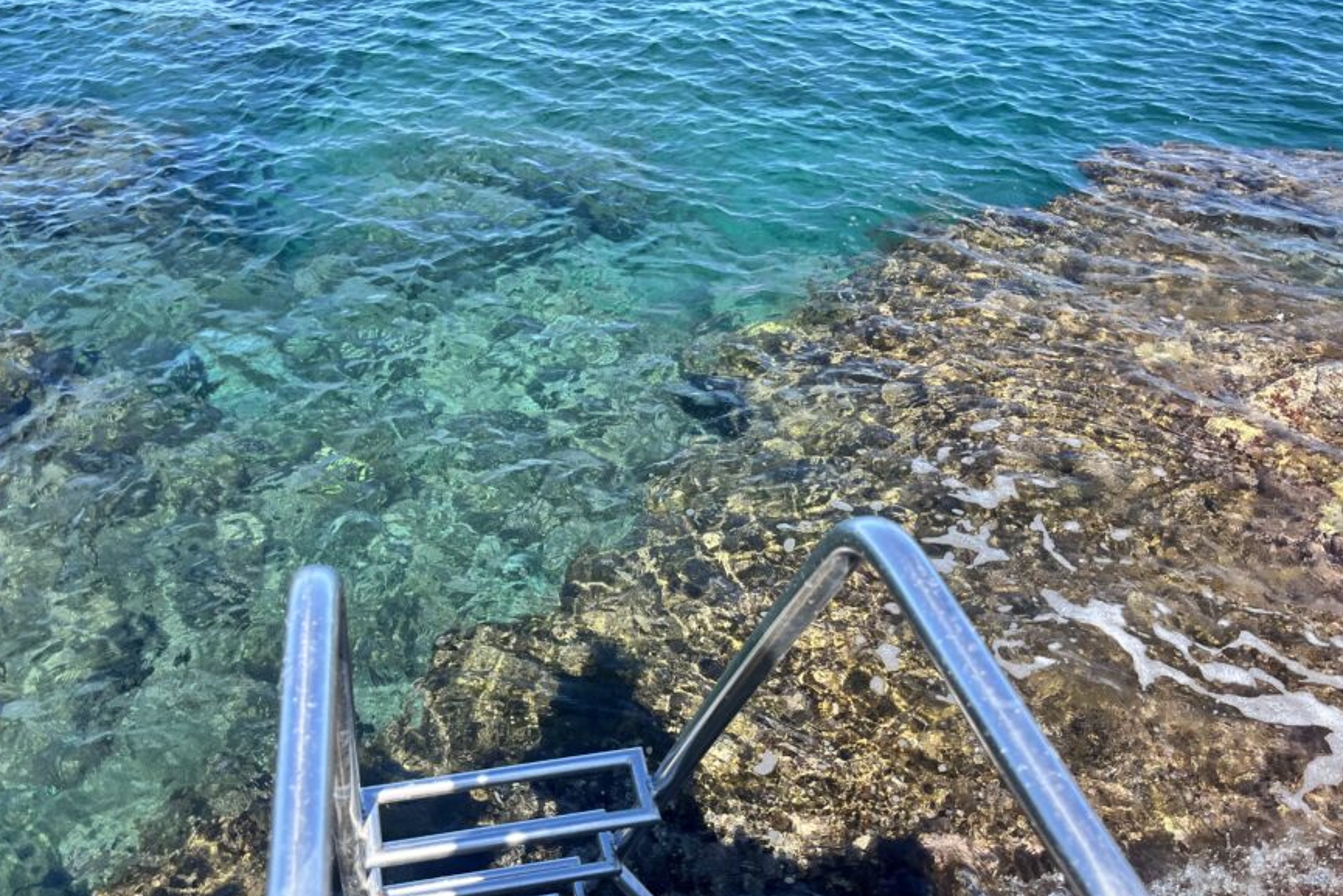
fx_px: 1194
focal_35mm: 32
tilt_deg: -36.5
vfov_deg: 41.1
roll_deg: +1.1
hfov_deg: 58.3
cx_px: 551
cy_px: 484
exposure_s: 1/1163
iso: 50
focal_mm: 5.1
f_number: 1.6
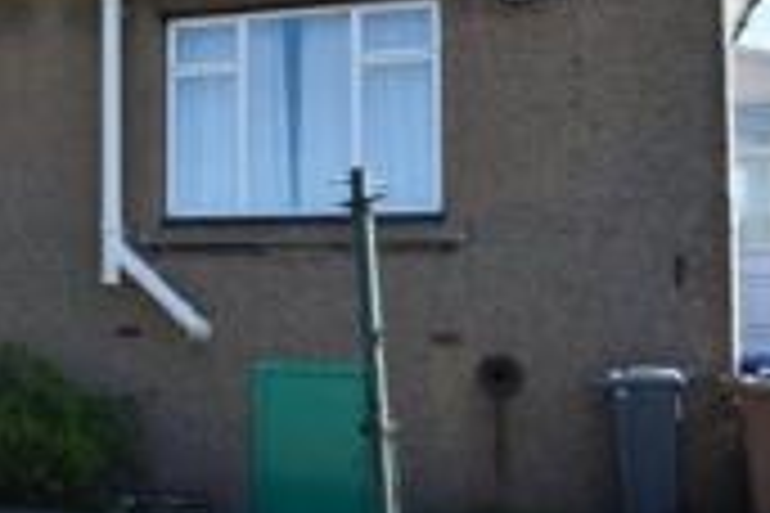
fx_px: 1163
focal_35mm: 54
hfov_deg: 34.3
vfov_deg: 24.8
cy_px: 191
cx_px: 54
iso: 100
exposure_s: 1/400
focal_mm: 13
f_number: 5
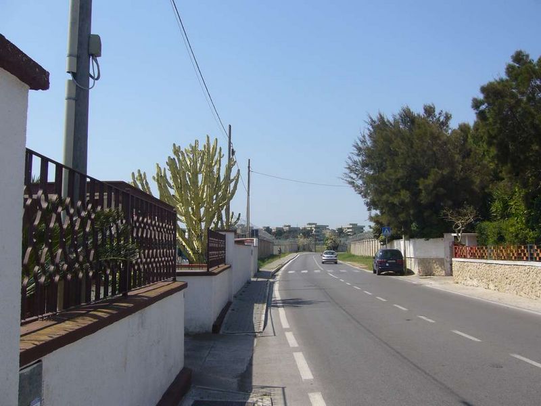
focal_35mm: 35
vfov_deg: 40.7
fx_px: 547
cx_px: 270
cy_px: 203
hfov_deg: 52.6
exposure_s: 1/400
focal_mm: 5.8
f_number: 5.6
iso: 80
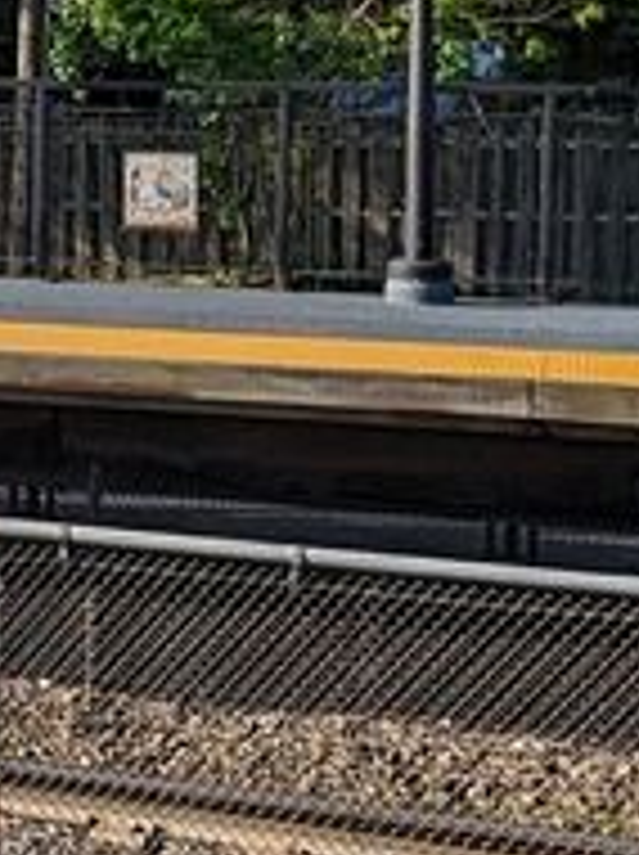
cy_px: 194
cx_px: -266
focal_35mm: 81
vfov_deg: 23.8
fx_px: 1998
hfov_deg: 16.8
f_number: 1.95
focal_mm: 2.23
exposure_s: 1/1190
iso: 34
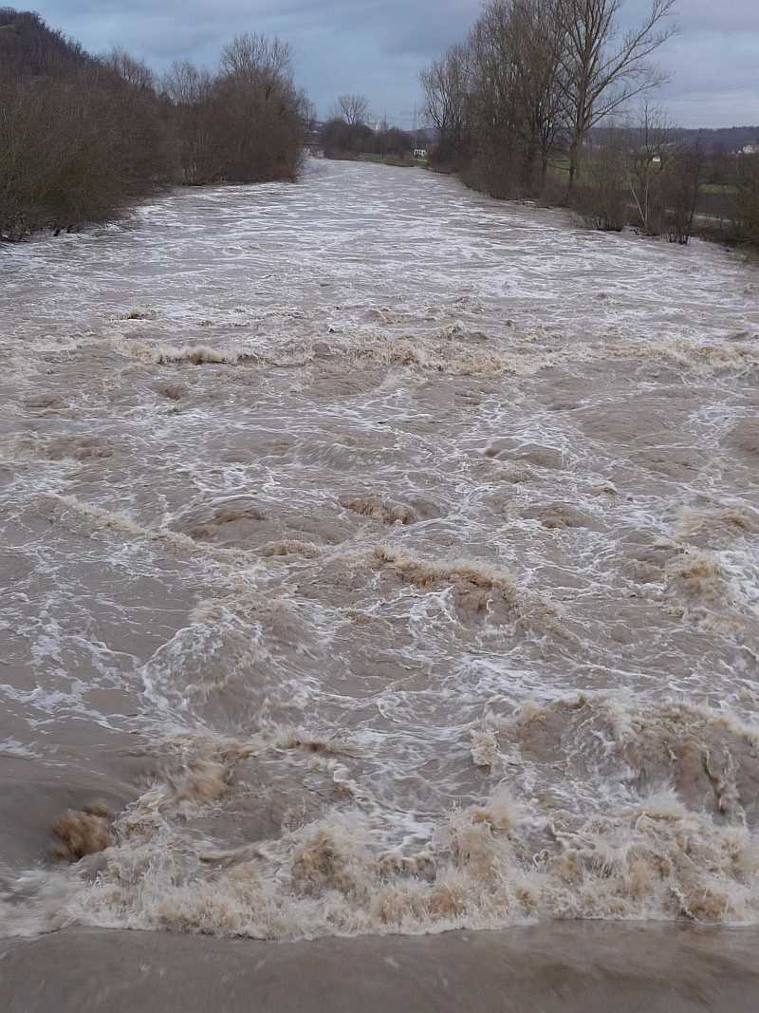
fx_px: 1287
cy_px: 506
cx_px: 380
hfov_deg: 32.9
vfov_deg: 43.0
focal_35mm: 44
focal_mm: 5.6
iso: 125
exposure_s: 1/30
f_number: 3.6
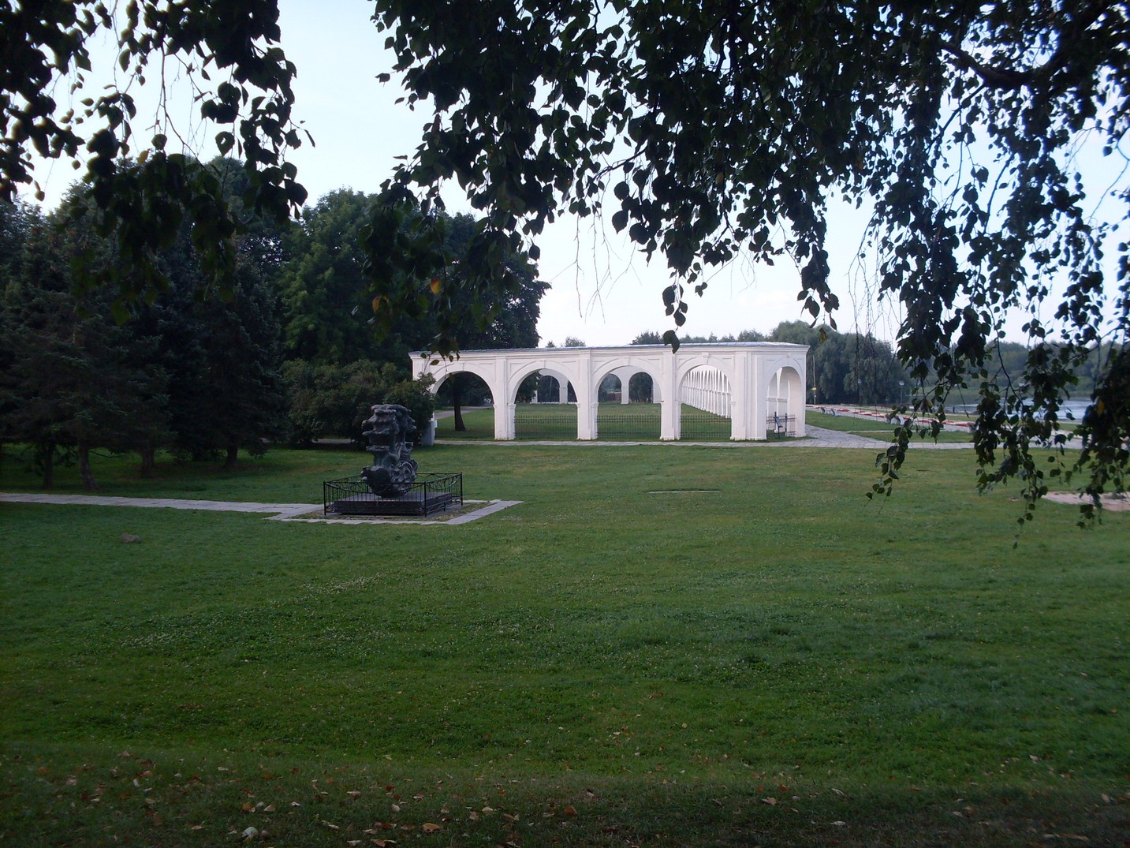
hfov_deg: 49.0
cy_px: 424
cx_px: 565
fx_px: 1241
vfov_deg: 37.7
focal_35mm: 38
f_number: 2.8
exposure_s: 1/500
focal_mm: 6.3
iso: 80
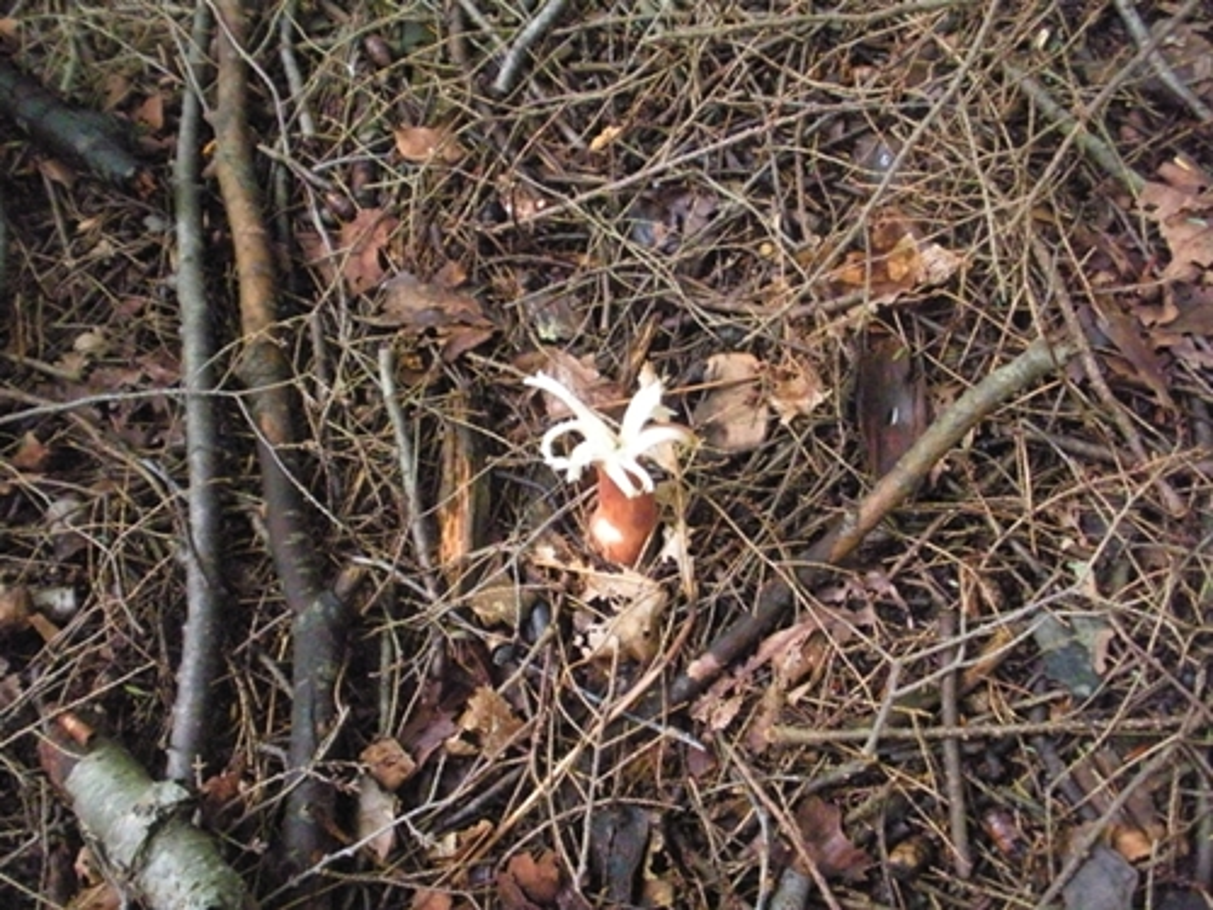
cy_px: 455
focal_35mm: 36
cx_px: 606
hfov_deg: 51.4
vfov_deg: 39.7
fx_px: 1261
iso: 1600
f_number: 3.5
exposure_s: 1/97.6
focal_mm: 6.3
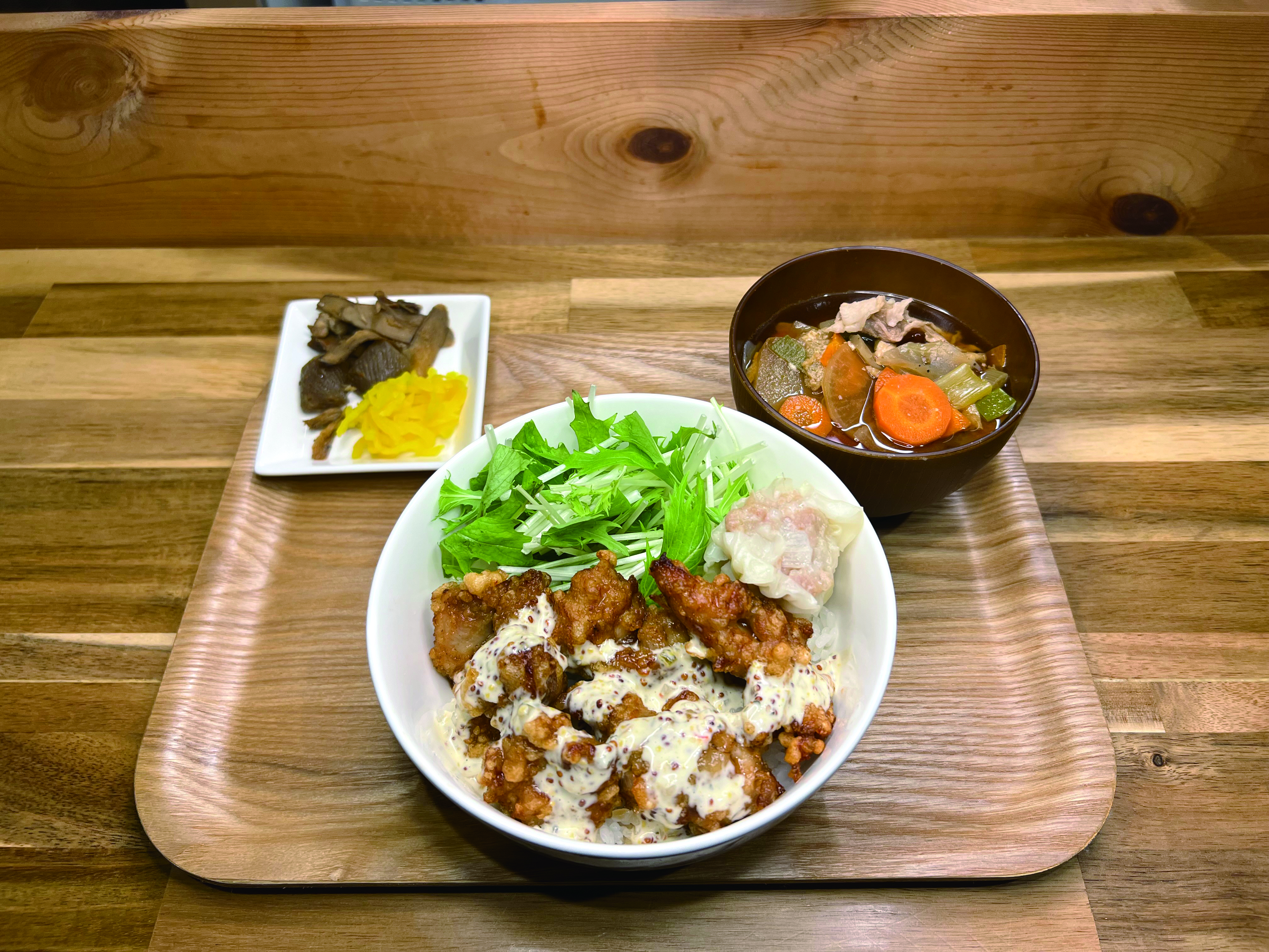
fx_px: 953
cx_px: 634
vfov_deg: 53.1
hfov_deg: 67.3
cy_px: 476
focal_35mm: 26
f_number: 1.5
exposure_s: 1/120
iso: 64
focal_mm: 5.7
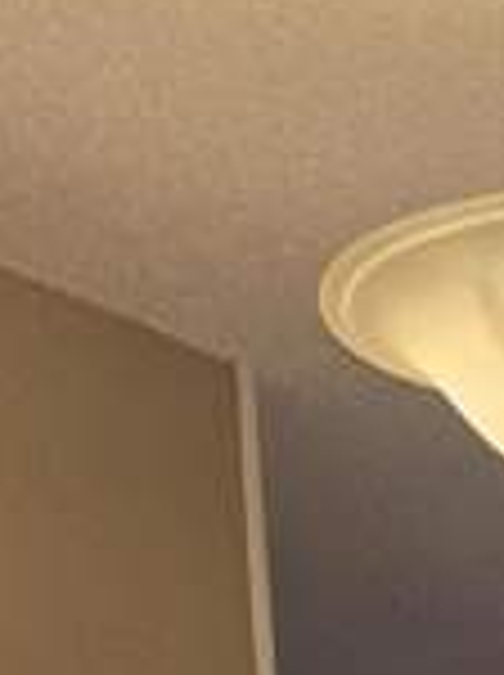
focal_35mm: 164
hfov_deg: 8.4
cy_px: 1796
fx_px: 3193
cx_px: 1112
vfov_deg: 10.0
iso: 250
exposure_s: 1/120
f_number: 1.7
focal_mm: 6.3
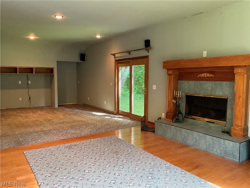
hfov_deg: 61.7
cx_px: 125
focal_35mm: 29
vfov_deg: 48.2
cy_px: 94
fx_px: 209
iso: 200
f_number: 1.8
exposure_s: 1/60
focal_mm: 3
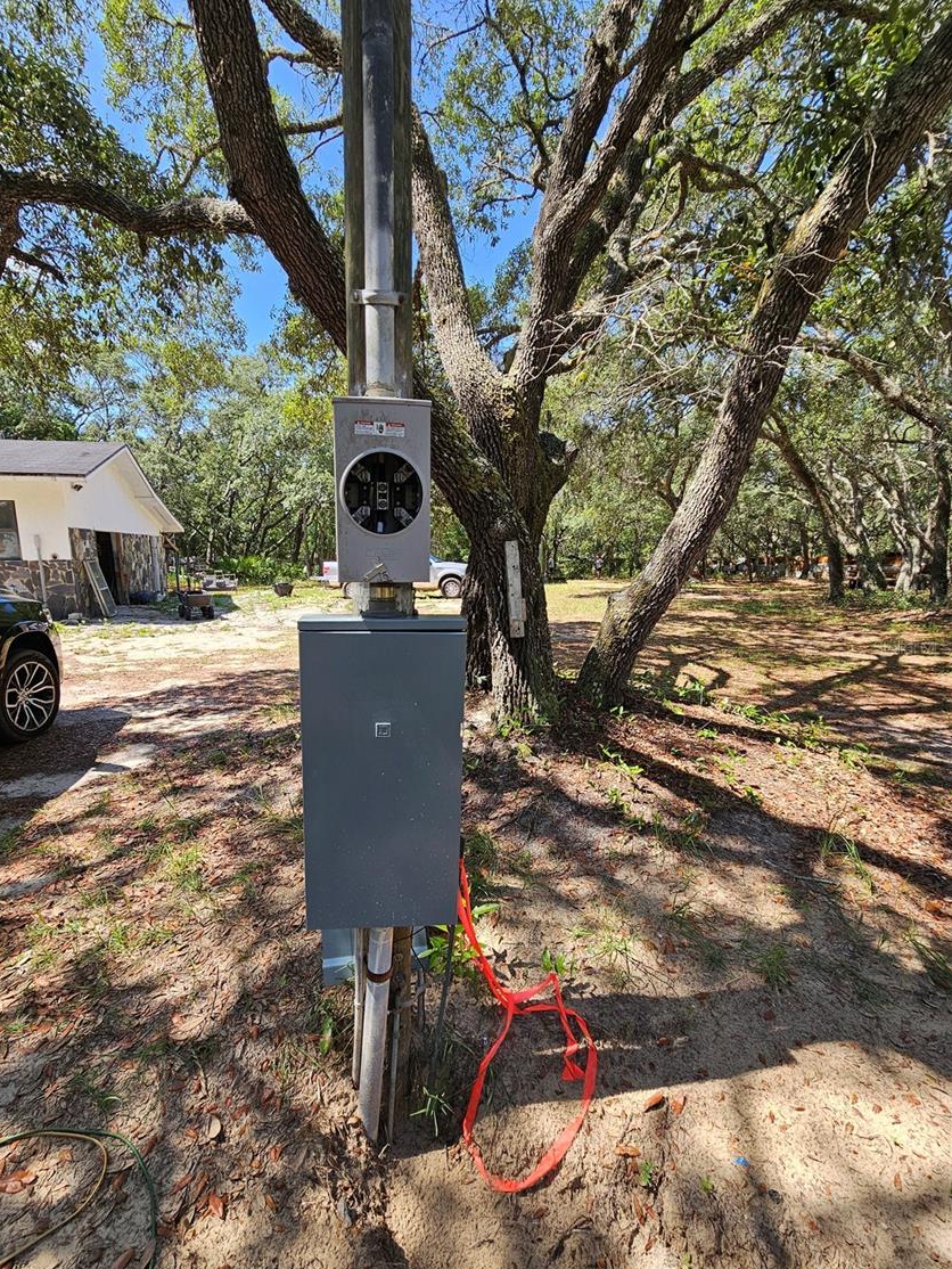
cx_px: 442
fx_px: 513
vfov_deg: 102.0
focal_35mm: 14
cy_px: 647
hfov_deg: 85.6
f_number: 2.2
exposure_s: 1/493
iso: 50
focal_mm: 2.2
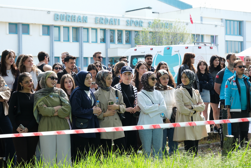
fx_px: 356
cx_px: 126
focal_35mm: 51
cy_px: 84
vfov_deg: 26.5
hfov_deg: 38.9
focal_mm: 34.2
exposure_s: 1/340
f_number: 5.6
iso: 400
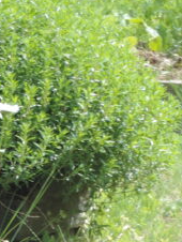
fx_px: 7921
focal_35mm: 1132
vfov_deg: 1.7
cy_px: -75
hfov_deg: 1.3
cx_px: 344
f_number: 4.7
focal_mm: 44.5
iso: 80
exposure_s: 1/200
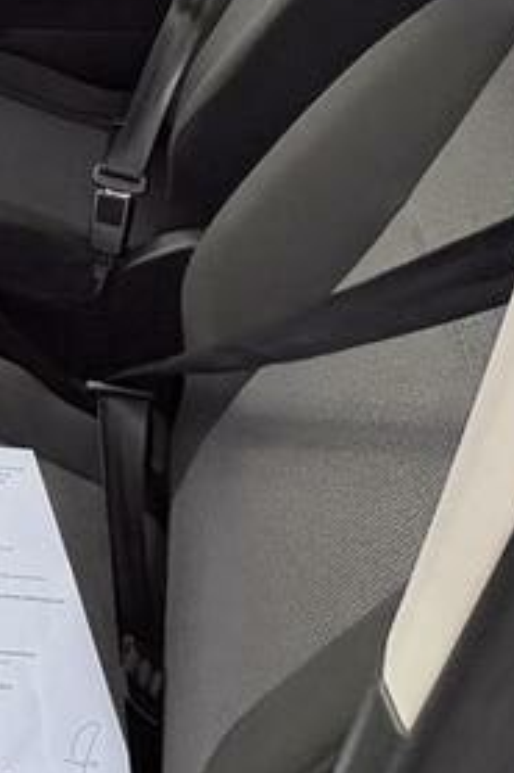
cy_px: -89
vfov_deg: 35.5
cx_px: -247
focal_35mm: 47
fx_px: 1008
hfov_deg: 23.3
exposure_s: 1/222
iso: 50
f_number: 2.2
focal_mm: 2.22
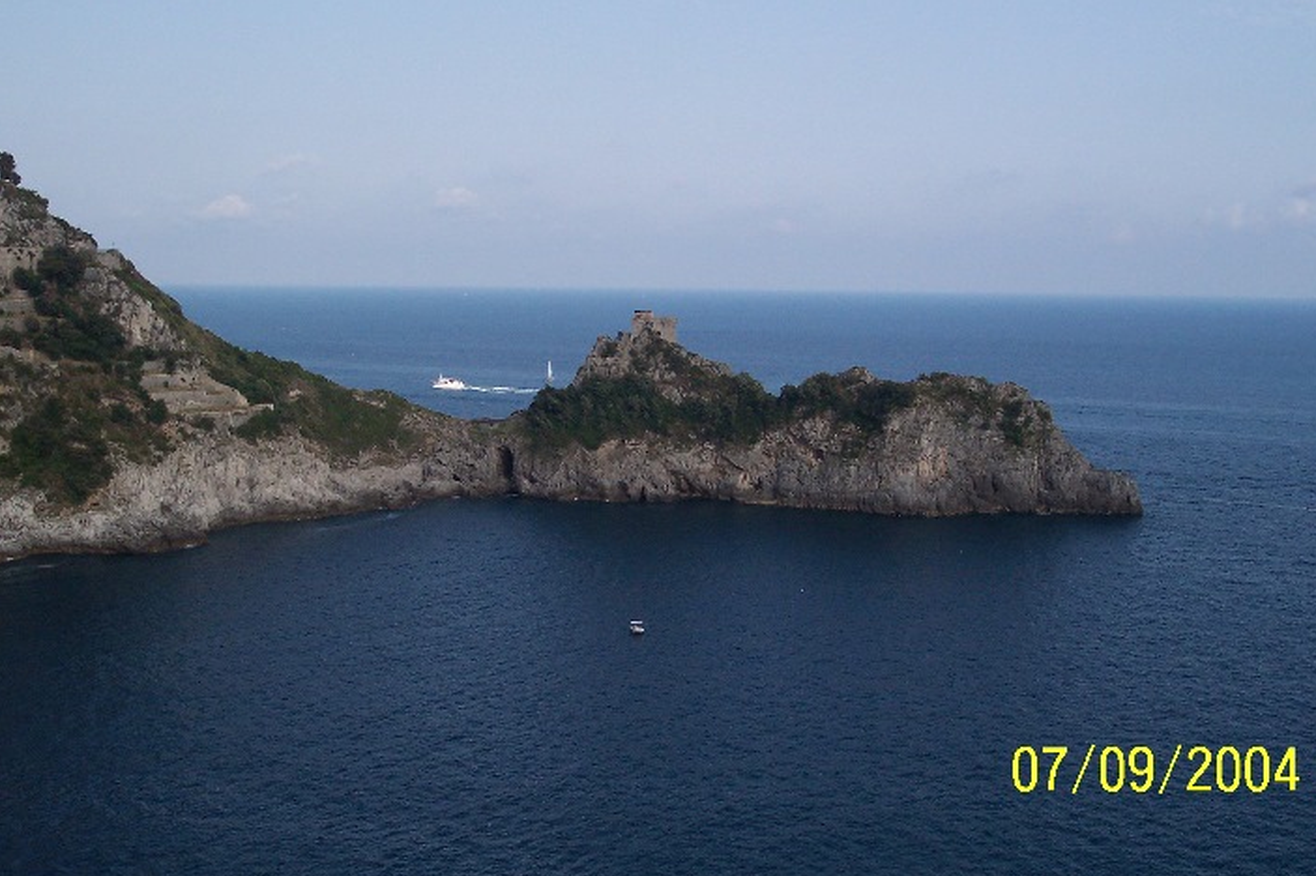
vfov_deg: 29.8
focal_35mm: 45
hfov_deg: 43.6
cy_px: 348
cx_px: 627
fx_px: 1644
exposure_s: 1/700
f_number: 4.8
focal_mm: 8
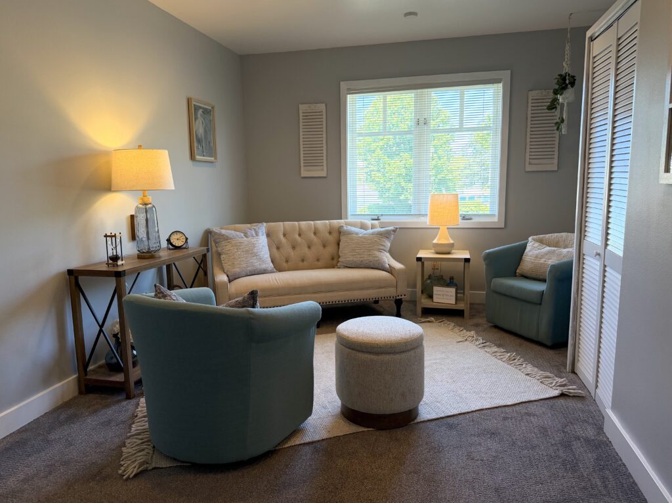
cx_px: 336
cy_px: 252
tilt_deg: -8.7
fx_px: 465
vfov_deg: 56.7
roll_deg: +1.0
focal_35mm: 24
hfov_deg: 71.6
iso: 200
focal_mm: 6.76
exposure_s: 1/176
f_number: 1.78
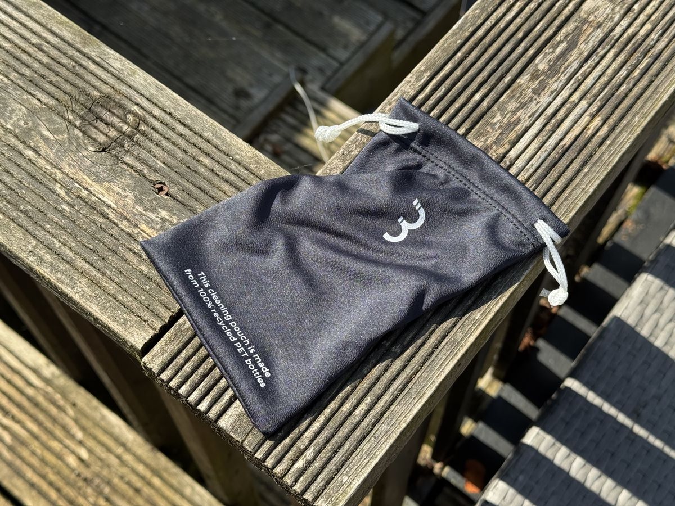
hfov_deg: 39.7
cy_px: 253
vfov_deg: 30.3
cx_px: 338
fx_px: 936
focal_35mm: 48
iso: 64
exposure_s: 1/1597
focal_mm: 6.76
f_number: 1.78
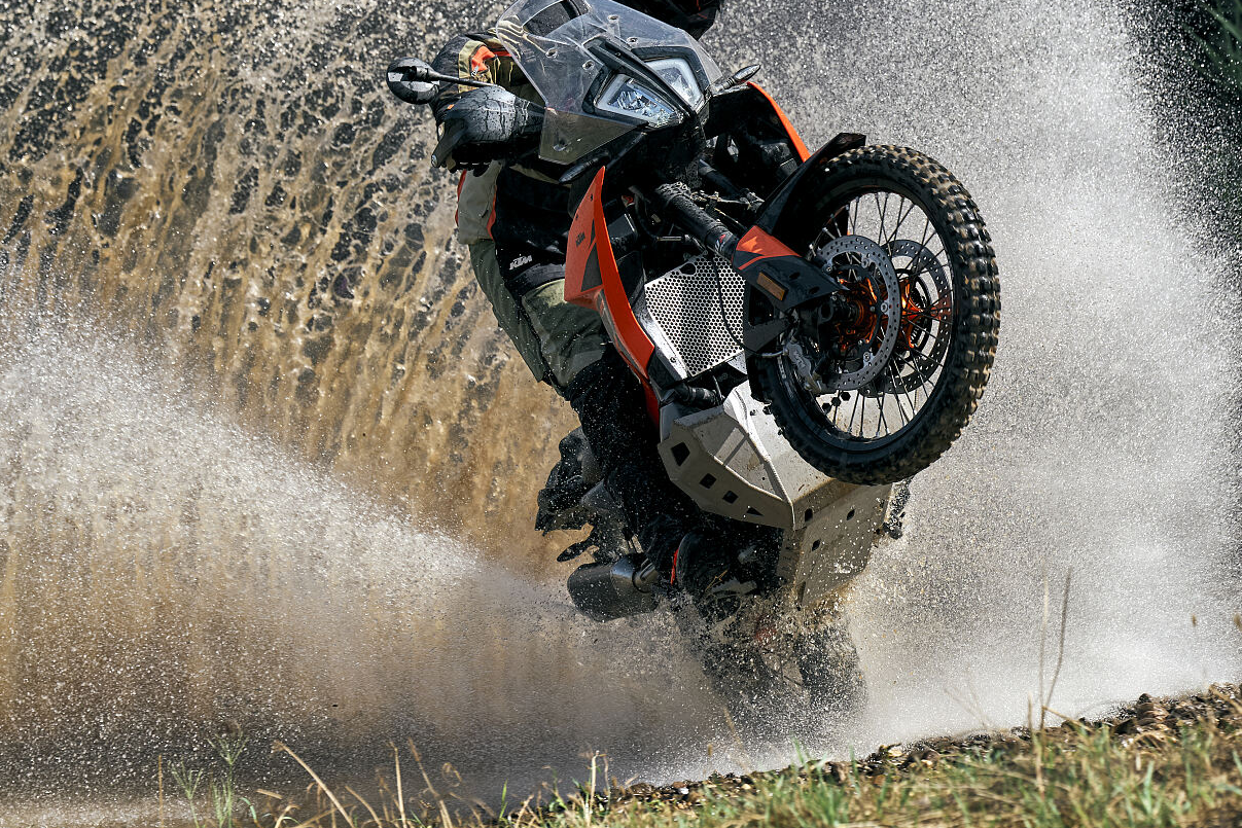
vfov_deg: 6.9
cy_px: 189
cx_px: 622
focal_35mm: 200
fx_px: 6900
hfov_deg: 10.3
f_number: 5
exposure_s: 1/1250
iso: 160
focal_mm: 133
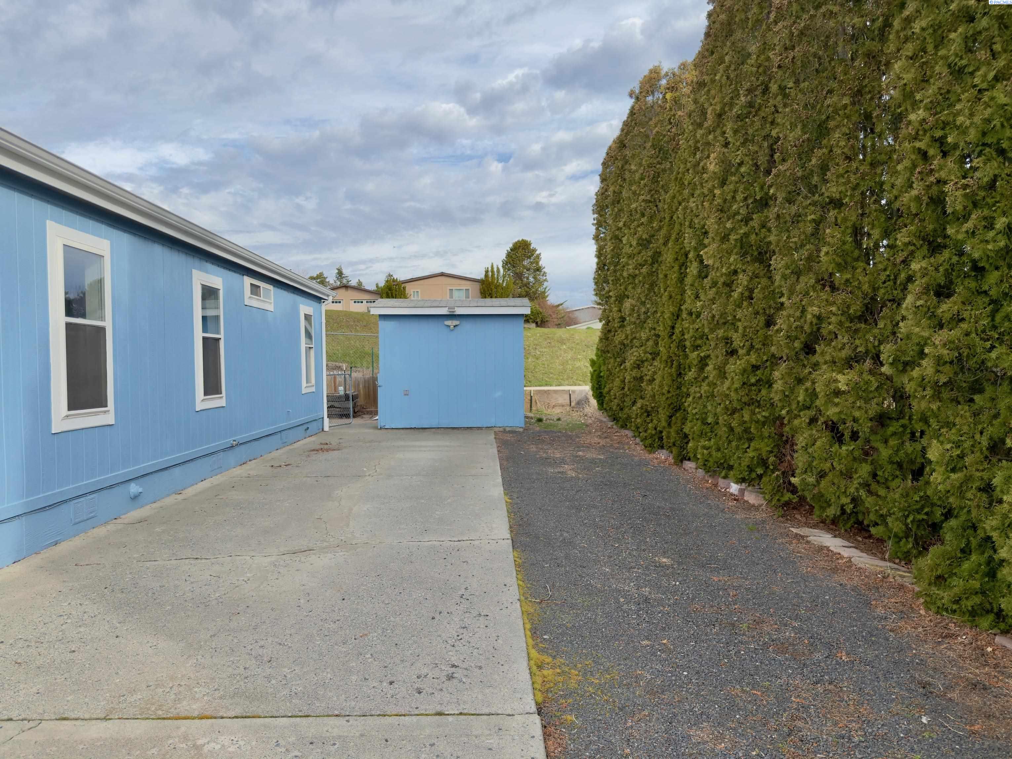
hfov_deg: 71.6
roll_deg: +0.6
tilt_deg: -1.3
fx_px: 702
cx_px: 506
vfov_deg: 56.8
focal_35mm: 24
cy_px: 380
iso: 64
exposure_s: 1/2179
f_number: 1.78
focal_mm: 6.76
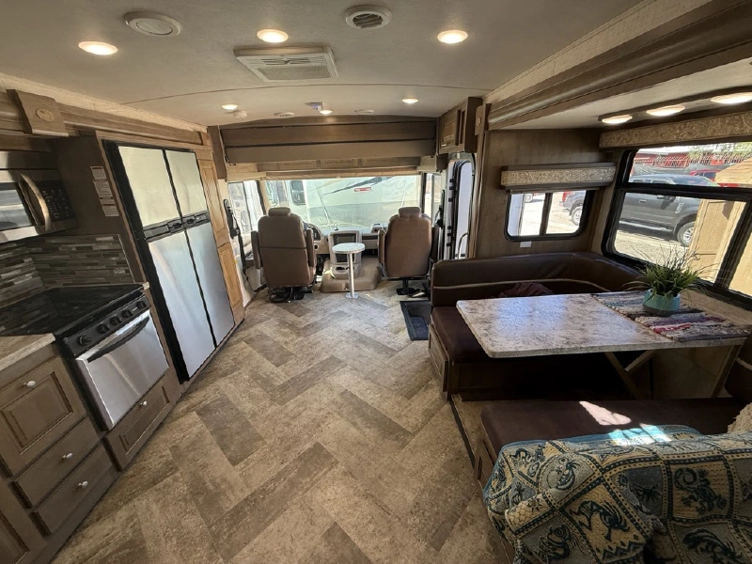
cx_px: 376
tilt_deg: -18.8
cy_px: 282
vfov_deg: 85.7
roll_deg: +3.1
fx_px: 304
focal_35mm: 14
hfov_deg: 102.1
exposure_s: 1/99
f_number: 2.2
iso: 100
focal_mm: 2.22
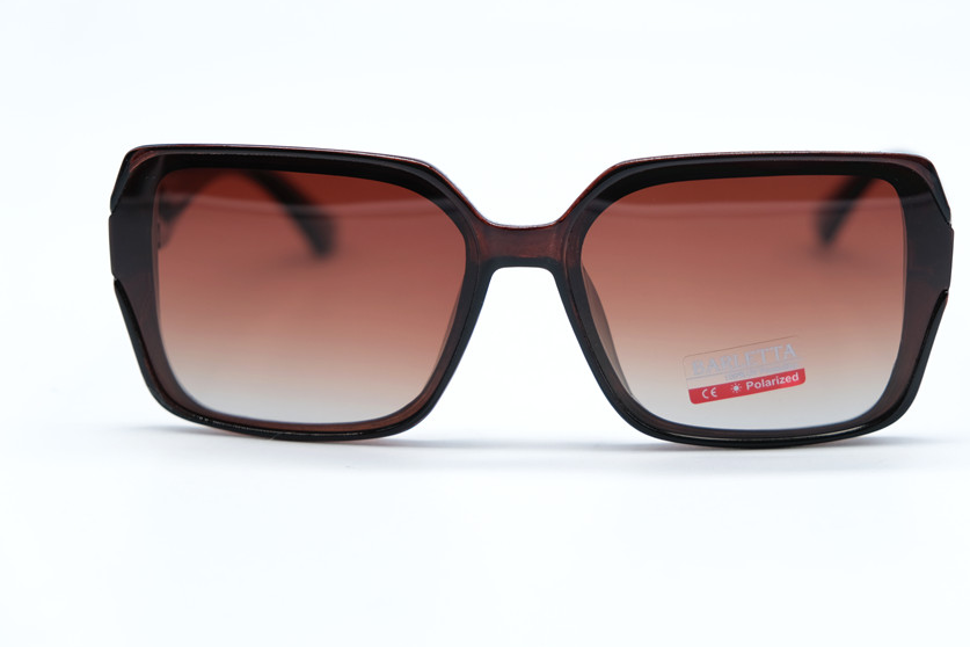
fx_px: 2155
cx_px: 561
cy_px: 278
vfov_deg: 17.1
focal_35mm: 80
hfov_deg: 25.3
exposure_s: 1/150
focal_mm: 44.4
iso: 160
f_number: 4
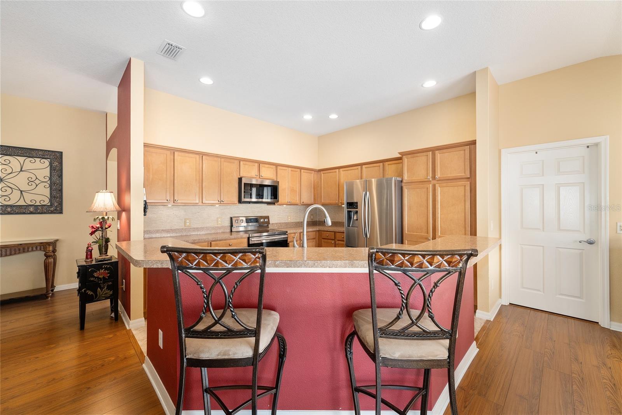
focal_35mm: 14
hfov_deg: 104.3
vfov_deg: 81.2
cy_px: 208
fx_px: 242
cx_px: 311
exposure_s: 1/20
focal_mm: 14
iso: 500
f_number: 8
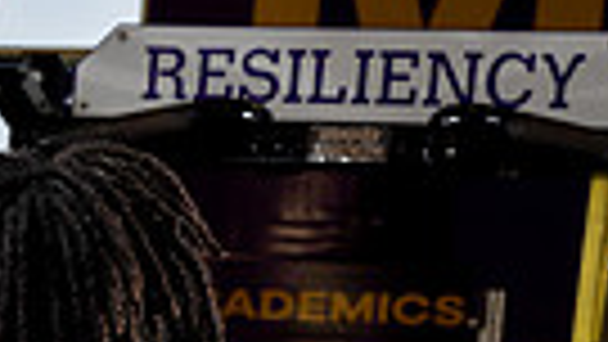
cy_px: 986
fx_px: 1967
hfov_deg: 17.2
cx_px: 18
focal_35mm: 122
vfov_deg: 8.5
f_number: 5.6
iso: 640
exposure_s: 1/250
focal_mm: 35
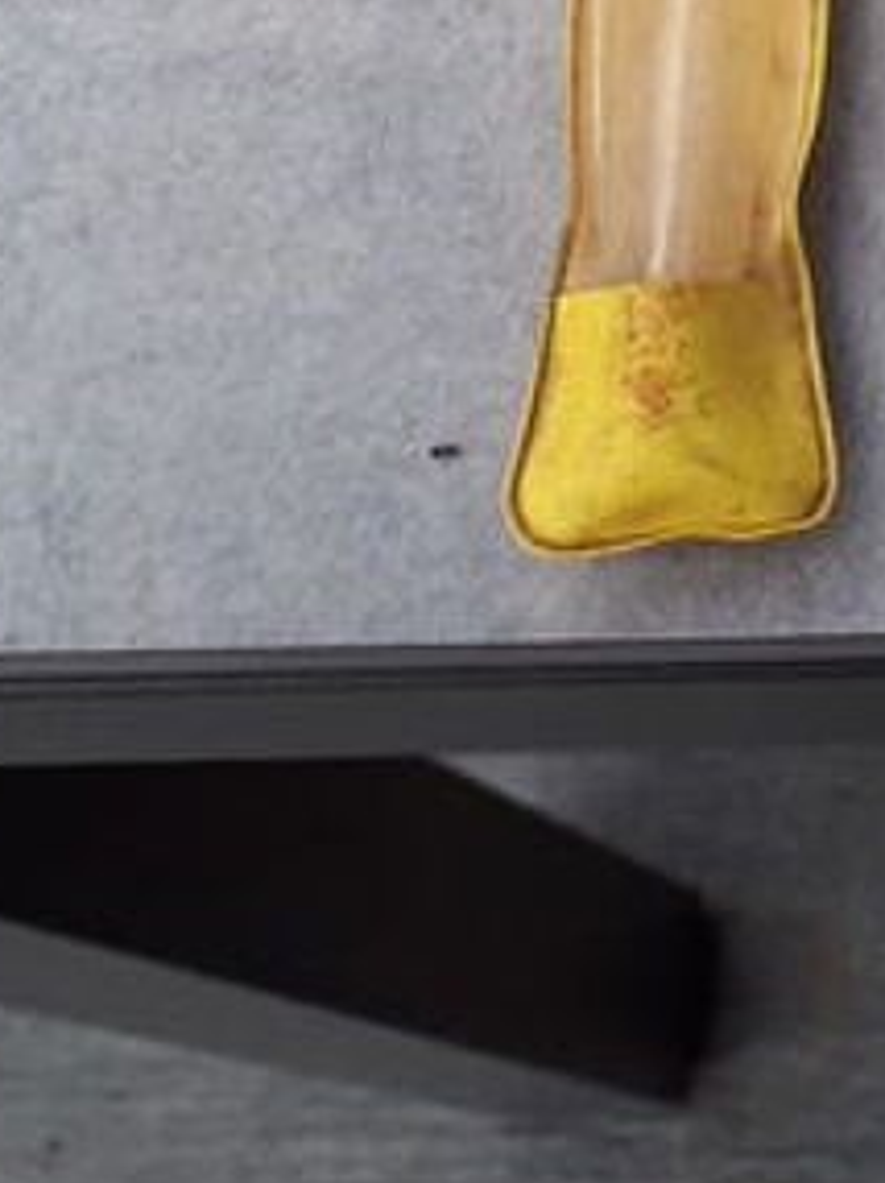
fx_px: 4302
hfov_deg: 10.7
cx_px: 1807
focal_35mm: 126
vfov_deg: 14.1
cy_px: -833
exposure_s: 1/402
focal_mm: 3.6
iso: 40
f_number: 1.9
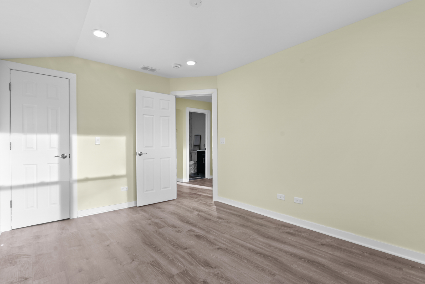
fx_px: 189
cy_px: 142
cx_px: 212
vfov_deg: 73.8
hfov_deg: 96.7
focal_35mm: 16
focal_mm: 16
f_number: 9
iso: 200
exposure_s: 1/8
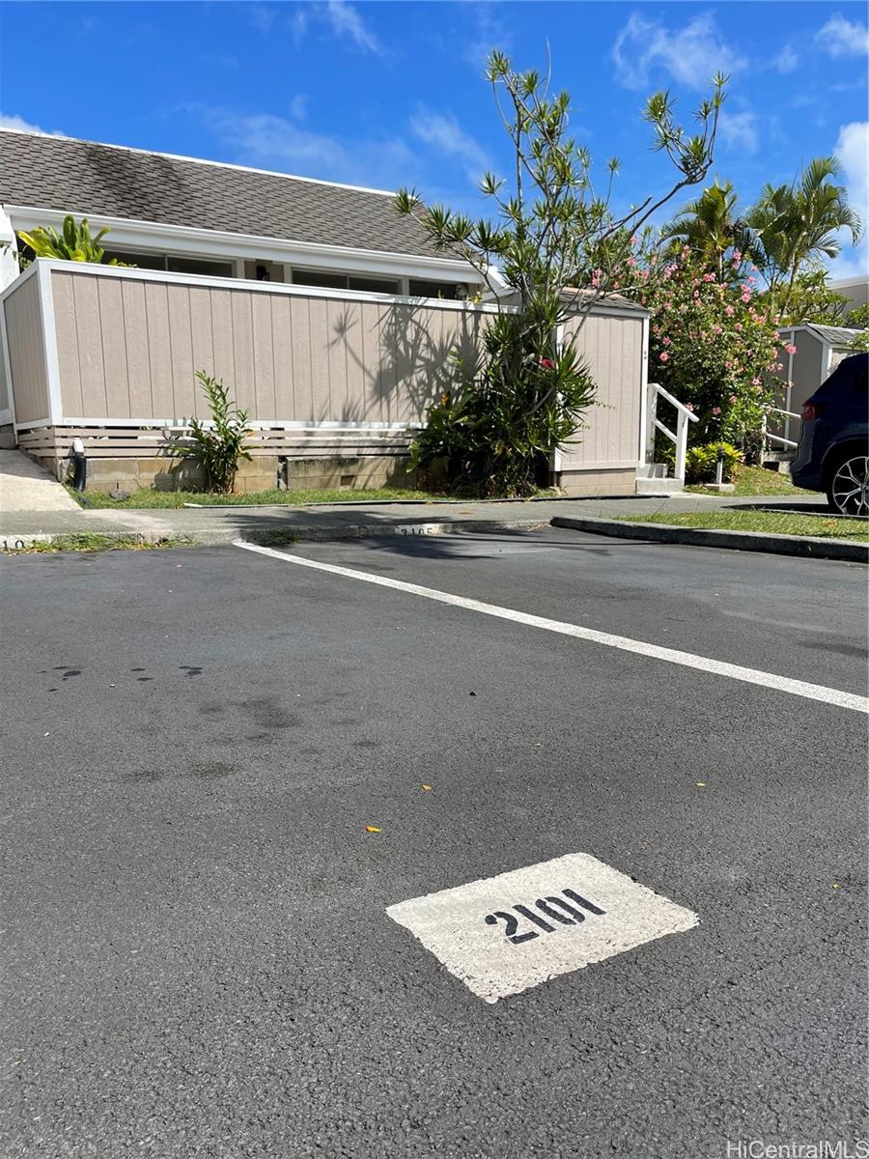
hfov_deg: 54.9
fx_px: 837
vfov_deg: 69.4
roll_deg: +0.2
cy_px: 580
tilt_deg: -8.7
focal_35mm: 25
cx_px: 434
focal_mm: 5.1
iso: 32
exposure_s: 1/3448
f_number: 1.6
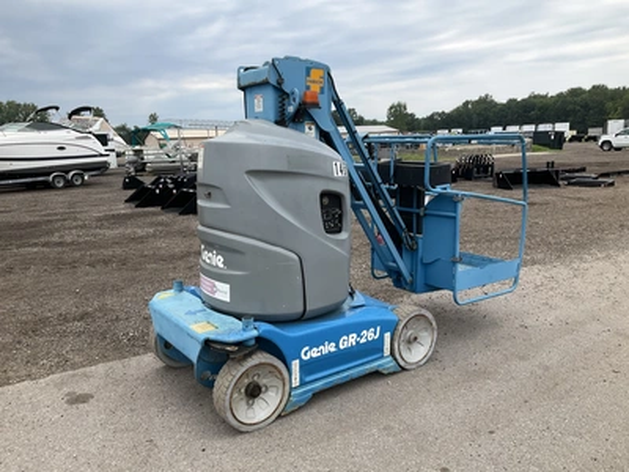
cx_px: 314
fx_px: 527
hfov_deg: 61.7
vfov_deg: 48.2
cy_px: 236
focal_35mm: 29
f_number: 1.8
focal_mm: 3
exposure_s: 1/912
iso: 25
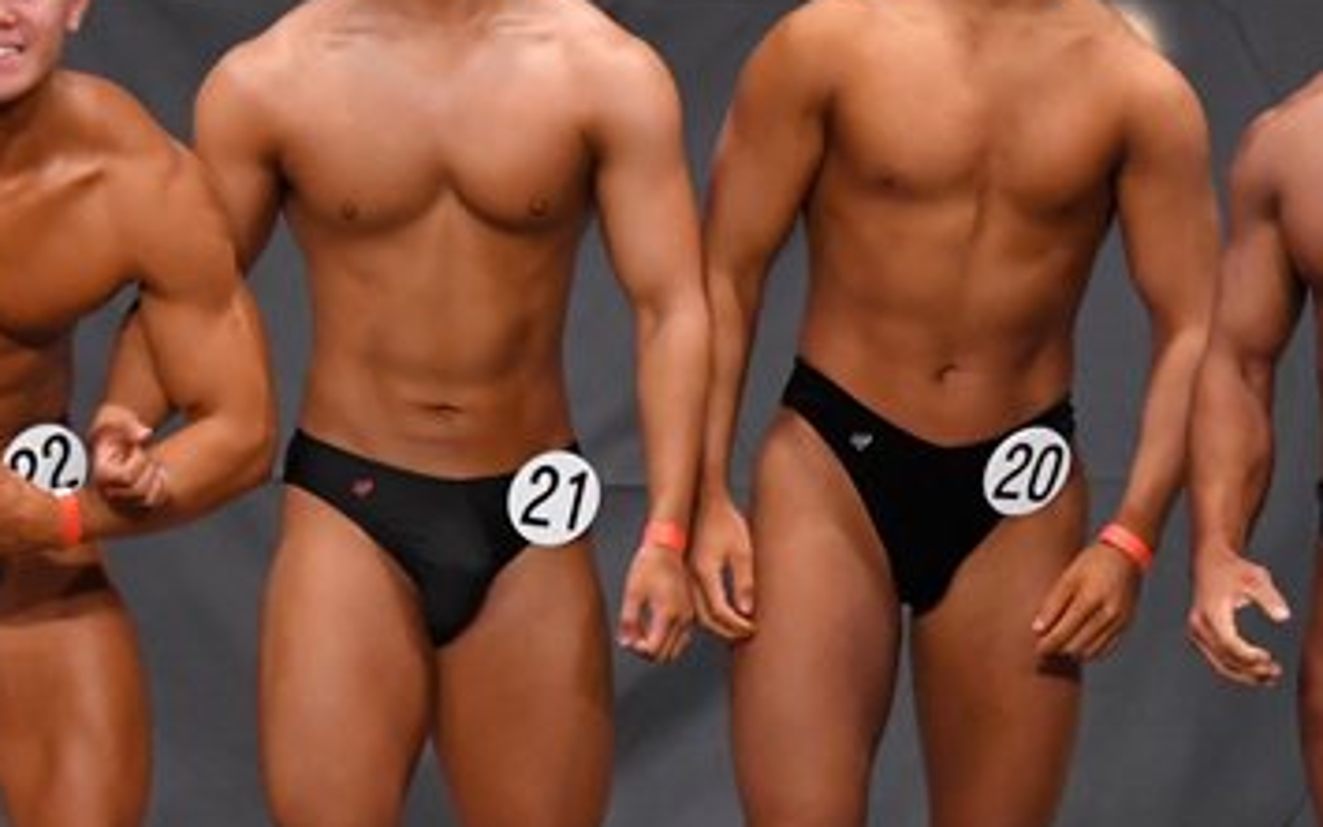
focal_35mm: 449
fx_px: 16192
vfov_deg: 2.9
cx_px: 568
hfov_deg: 4.7
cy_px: 495
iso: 6400
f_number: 5.6
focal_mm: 135
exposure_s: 1/400
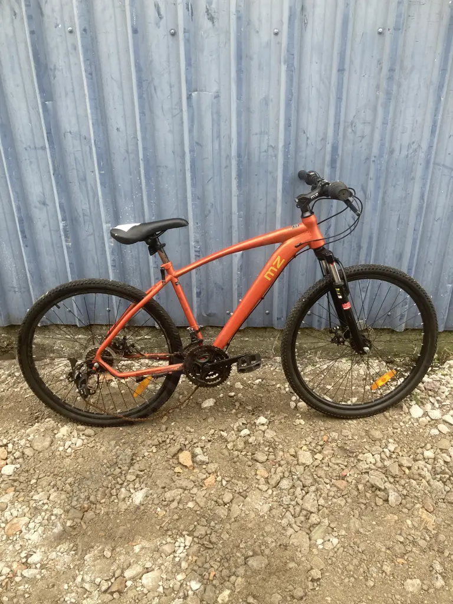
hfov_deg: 49.7
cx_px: 226
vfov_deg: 63.4
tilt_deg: -27.3
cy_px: 302
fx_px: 489
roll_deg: -0.3
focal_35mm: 28
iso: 32
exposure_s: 1/121
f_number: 1.8
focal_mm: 3.99
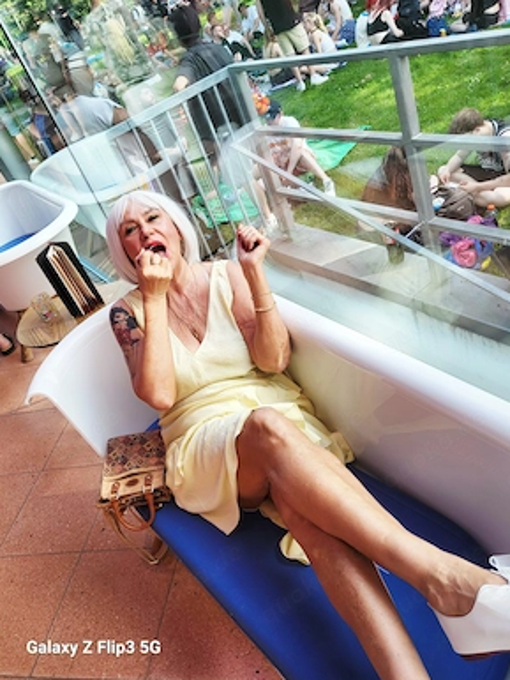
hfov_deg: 51.4
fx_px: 530
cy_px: 341
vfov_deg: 65.3
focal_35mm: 27
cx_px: 254
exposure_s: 1/132
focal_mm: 4.25
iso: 50
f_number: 1.8
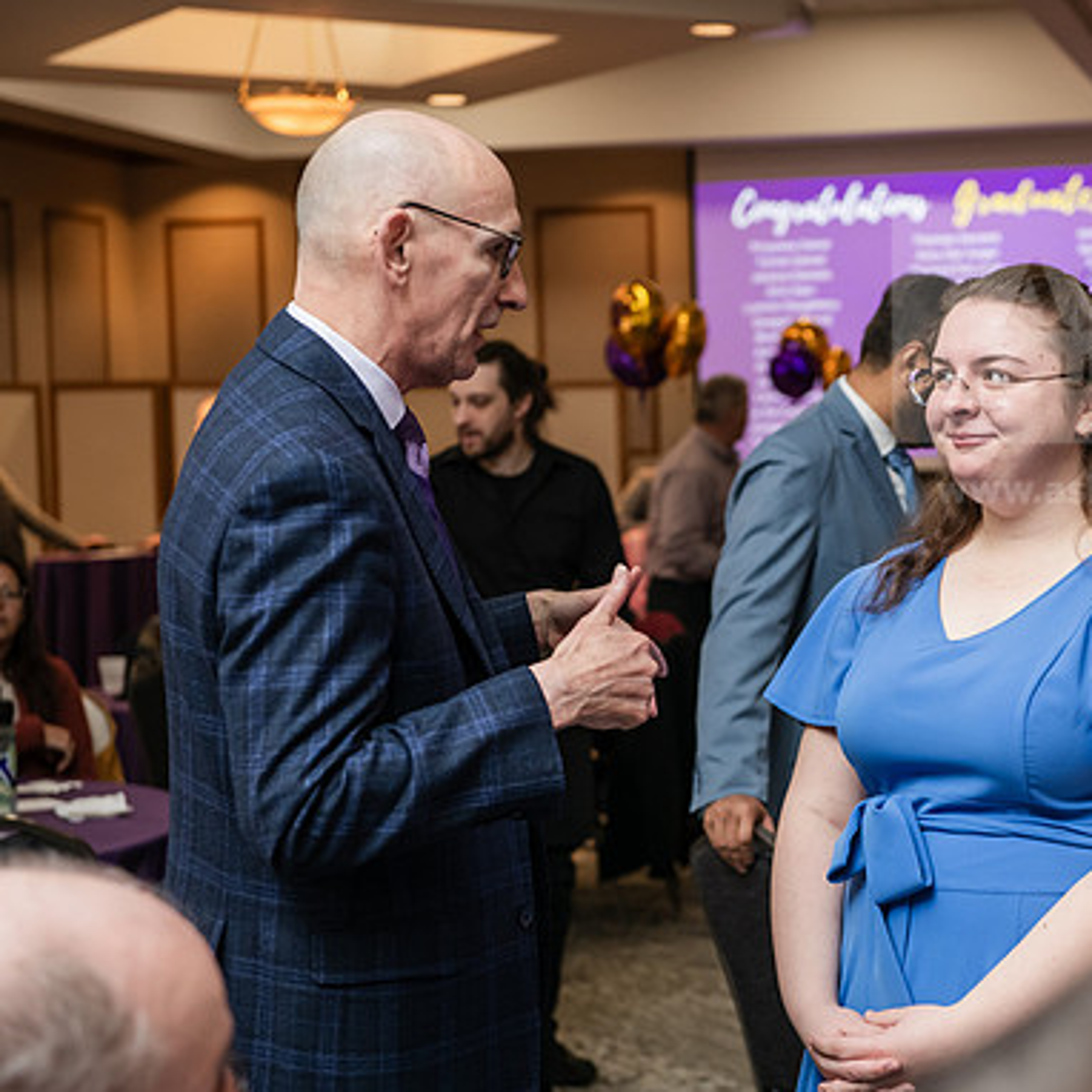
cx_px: 806
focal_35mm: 80
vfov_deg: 21.7
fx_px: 2855
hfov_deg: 21.5
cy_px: 550
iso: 1600
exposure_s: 1/200
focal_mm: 62
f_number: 4
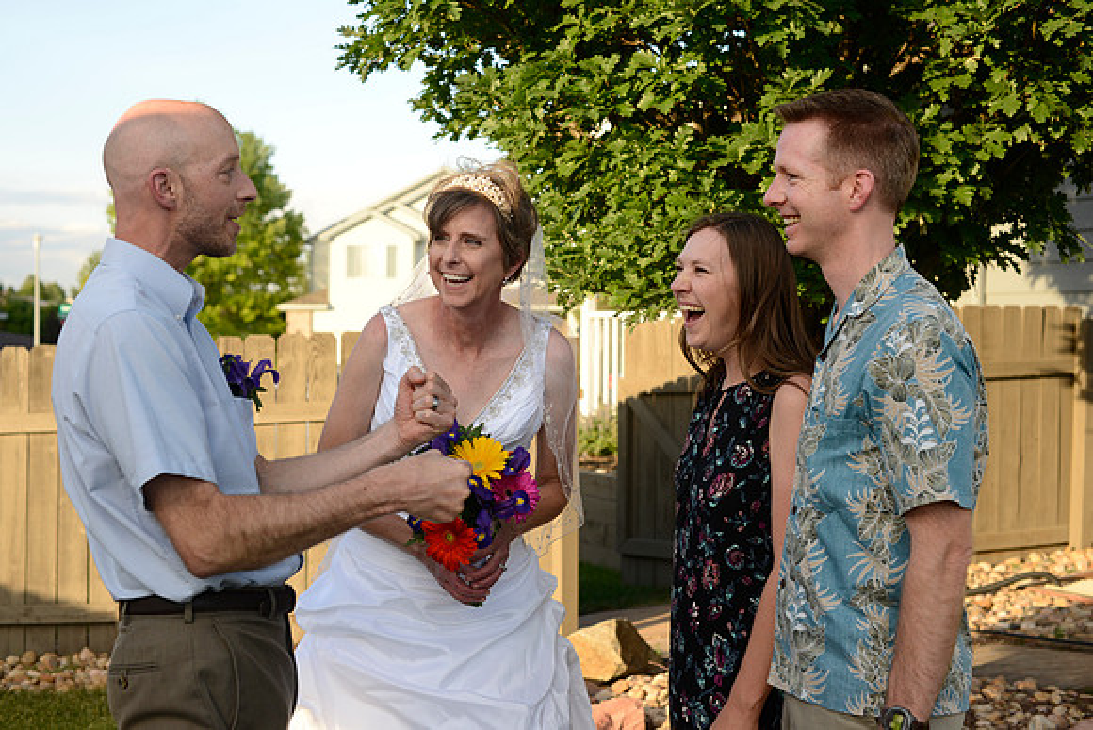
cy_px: 365
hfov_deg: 39.6
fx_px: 1518
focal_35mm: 50
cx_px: 546
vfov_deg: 27.0
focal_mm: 50
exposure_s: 1/400
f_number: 5
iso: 400
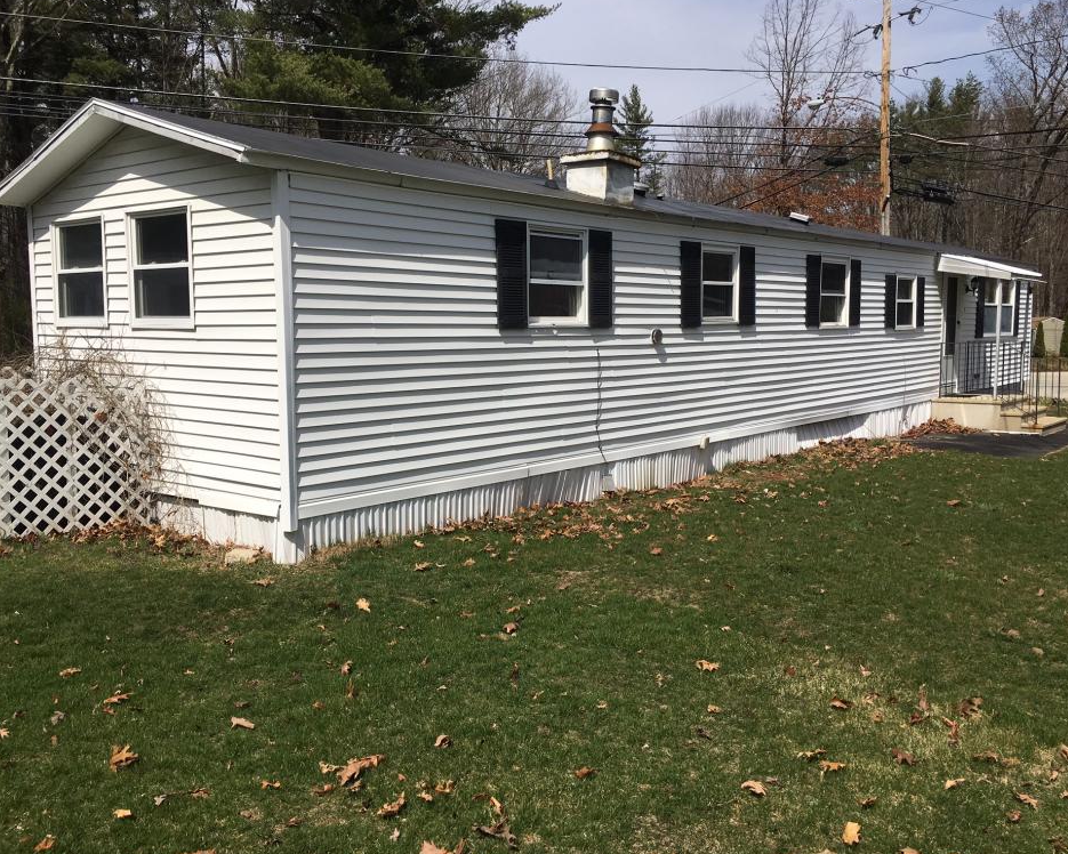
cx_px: 527
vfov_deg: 47.1
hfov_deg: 57.2
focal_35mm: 31
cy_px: 425
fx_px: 980
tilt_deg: -4.6
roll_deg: +0.2
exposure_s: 1/3344
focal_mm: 4.15
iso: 25
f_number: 2.2
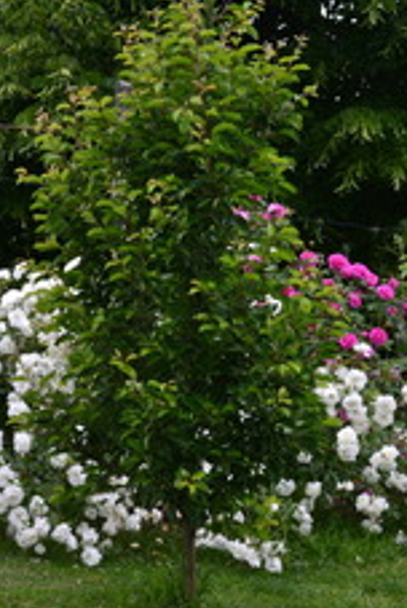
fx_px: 1606
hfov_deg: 14.4
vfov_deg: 21.4
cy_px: 383
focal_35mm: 95
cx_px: 173
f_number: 9
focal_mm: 36
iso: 400
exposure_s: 1/100
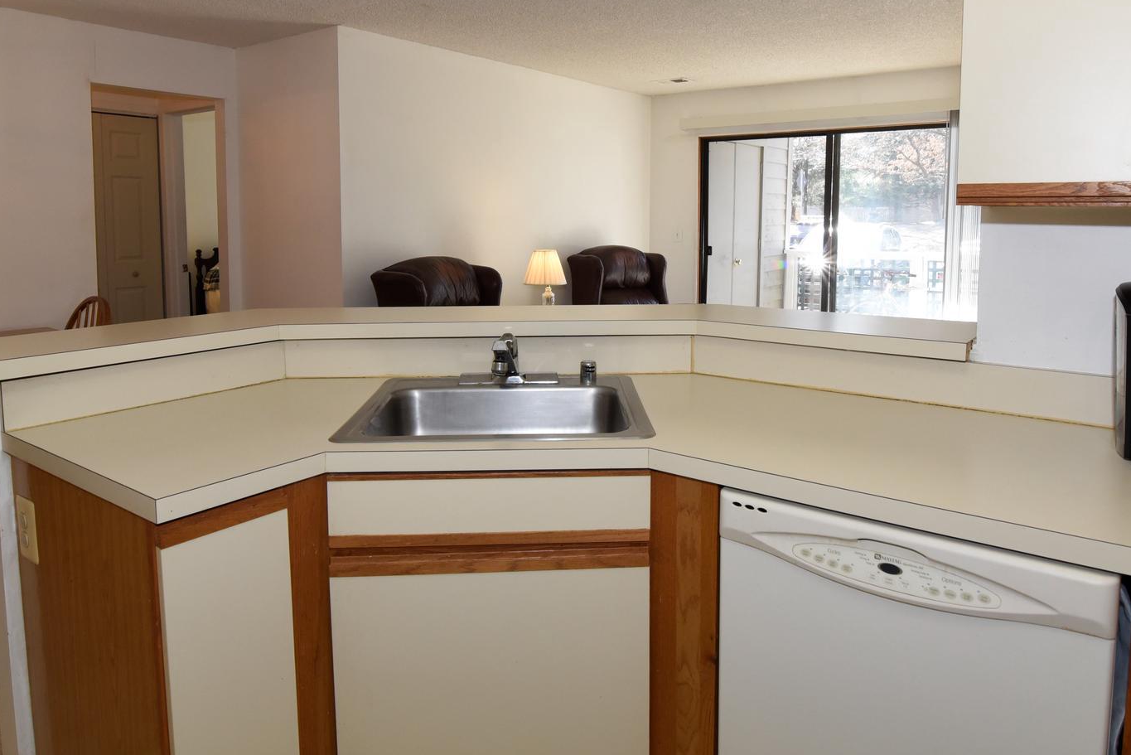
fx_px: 754
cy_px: 268
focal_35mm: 24
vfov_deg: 52.4
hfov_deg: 73.7
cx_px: 592
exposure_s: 1/200
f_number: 7.1
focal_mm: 16
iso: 1600
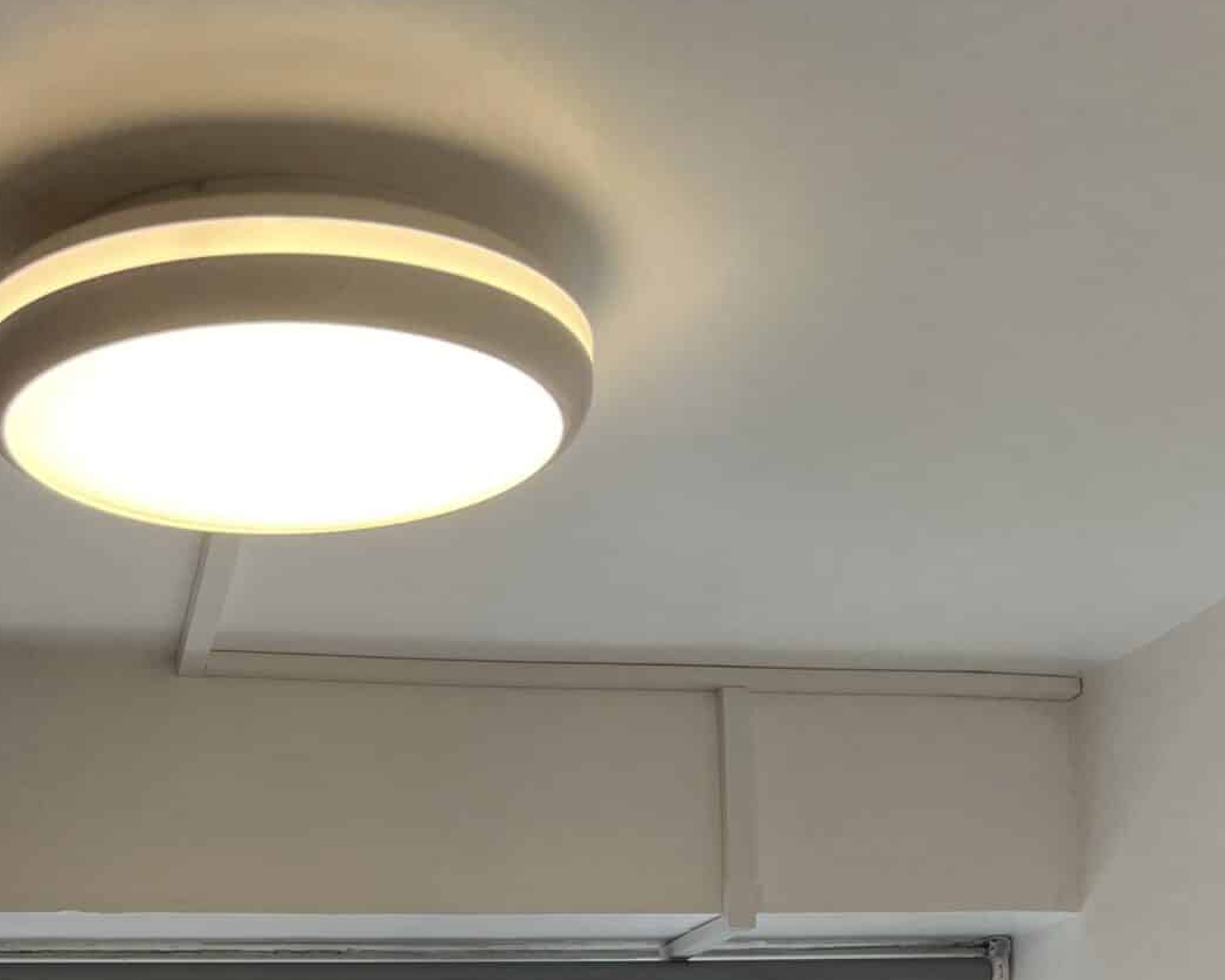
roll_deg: +2.9
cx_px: 506
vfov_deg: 22.4
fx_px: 2247
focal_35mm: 62
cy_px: 1221
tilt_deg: +0.0
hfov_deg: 30.4
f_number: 1.6
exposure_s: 1/143
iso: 32
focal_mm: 5.1
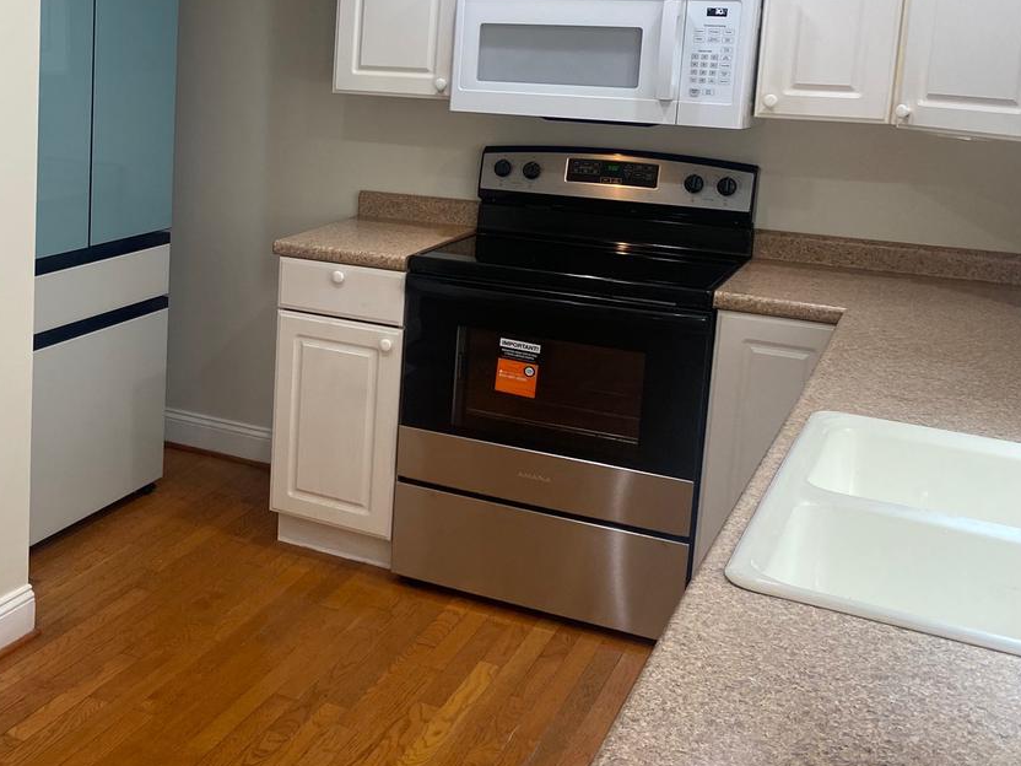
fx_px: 1327
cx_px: 142
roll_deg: -1.5
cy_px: 237
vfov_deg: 31.8
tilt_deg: -9.4
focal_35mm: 45
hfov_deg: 39.6
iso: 100
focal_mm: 4.25
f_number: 1.8
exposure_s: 1/120
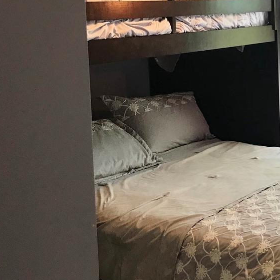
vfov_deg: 25.0
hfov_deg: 24.6
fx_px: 622
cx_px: 251
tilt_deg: -4.4
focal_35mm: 68
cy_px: 68
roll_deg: +2.2
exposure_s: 1/30
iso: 25
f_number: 1.8
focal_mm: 3.99
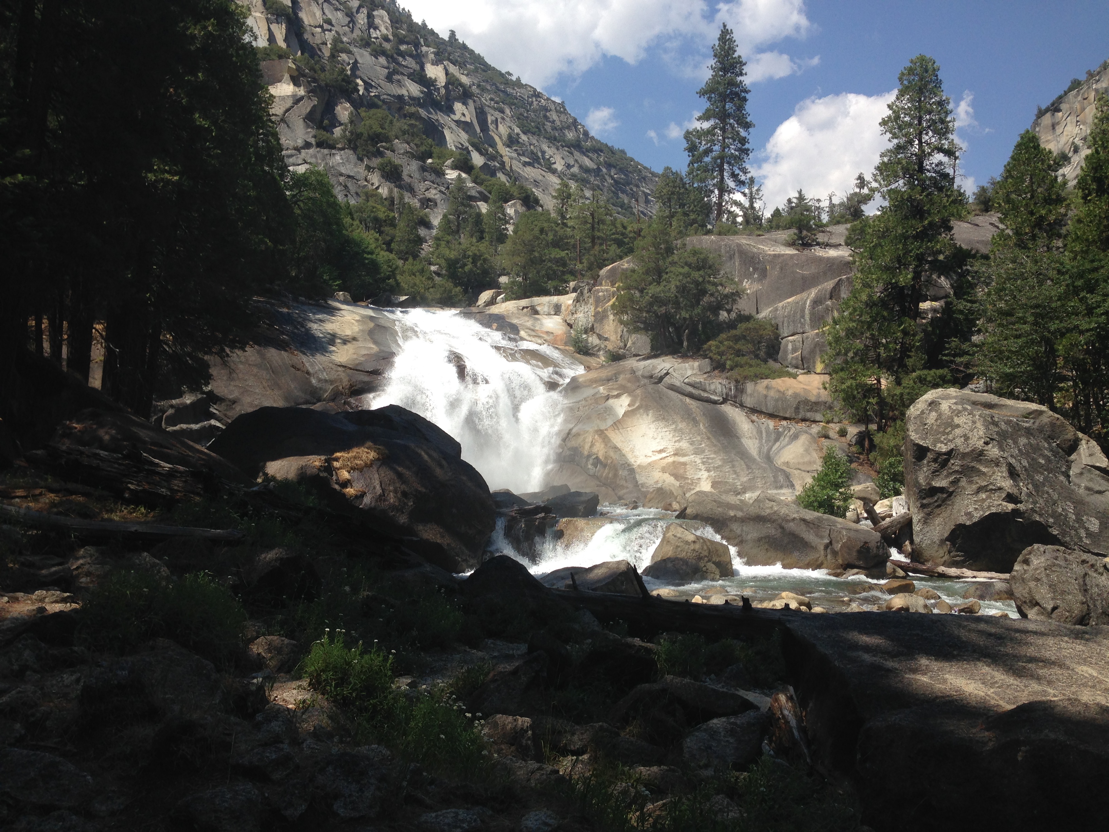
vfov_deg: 42.9
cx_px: 554
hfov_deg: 55.4
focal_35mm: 33
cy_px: 416
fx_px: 1057
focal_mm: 4.12
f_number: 2.4
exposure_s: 1/1427
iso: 50
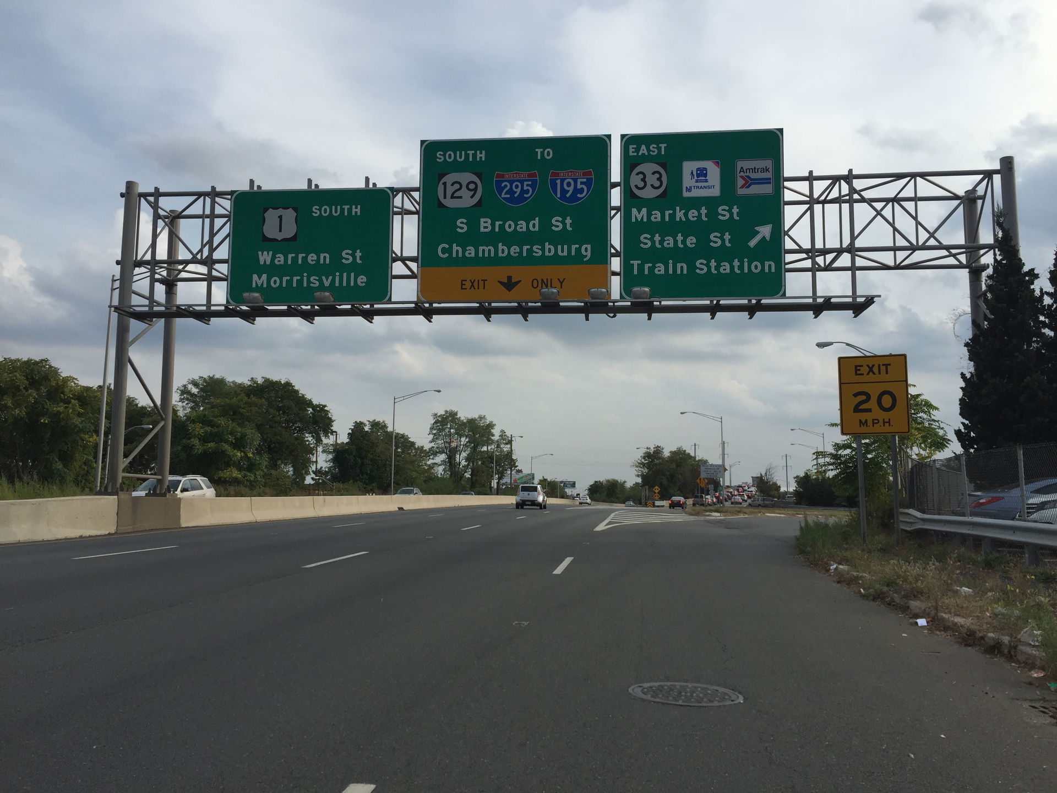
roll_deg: -1.7
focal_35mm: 29
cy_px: 396
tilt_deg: +3.8
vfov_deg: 48.2
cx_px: 528
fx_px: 886
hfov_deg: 61.7
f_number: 2.2
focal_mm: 4.15
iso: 32
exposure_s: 1/1582
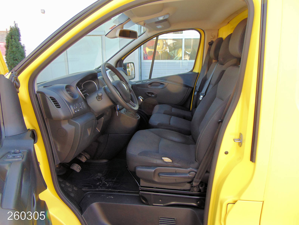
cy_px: 112
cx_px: 150
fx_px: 216
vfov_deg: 54.9
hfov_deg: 69.4
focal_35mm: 25
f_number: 3
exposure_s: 1/125
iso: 80
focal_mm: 4.5
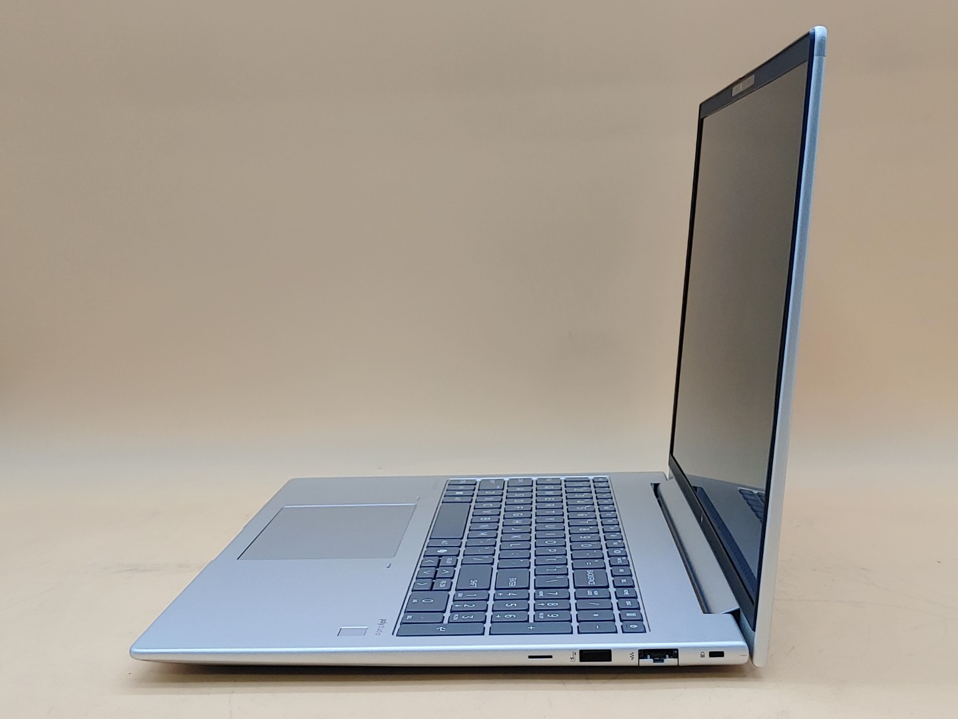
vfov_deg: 31.5
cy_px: 360
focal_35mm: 46
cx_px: 479
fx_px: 1273
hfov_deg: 41.2
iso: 50
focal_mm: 4.36
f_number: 1.8
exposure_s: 1/134
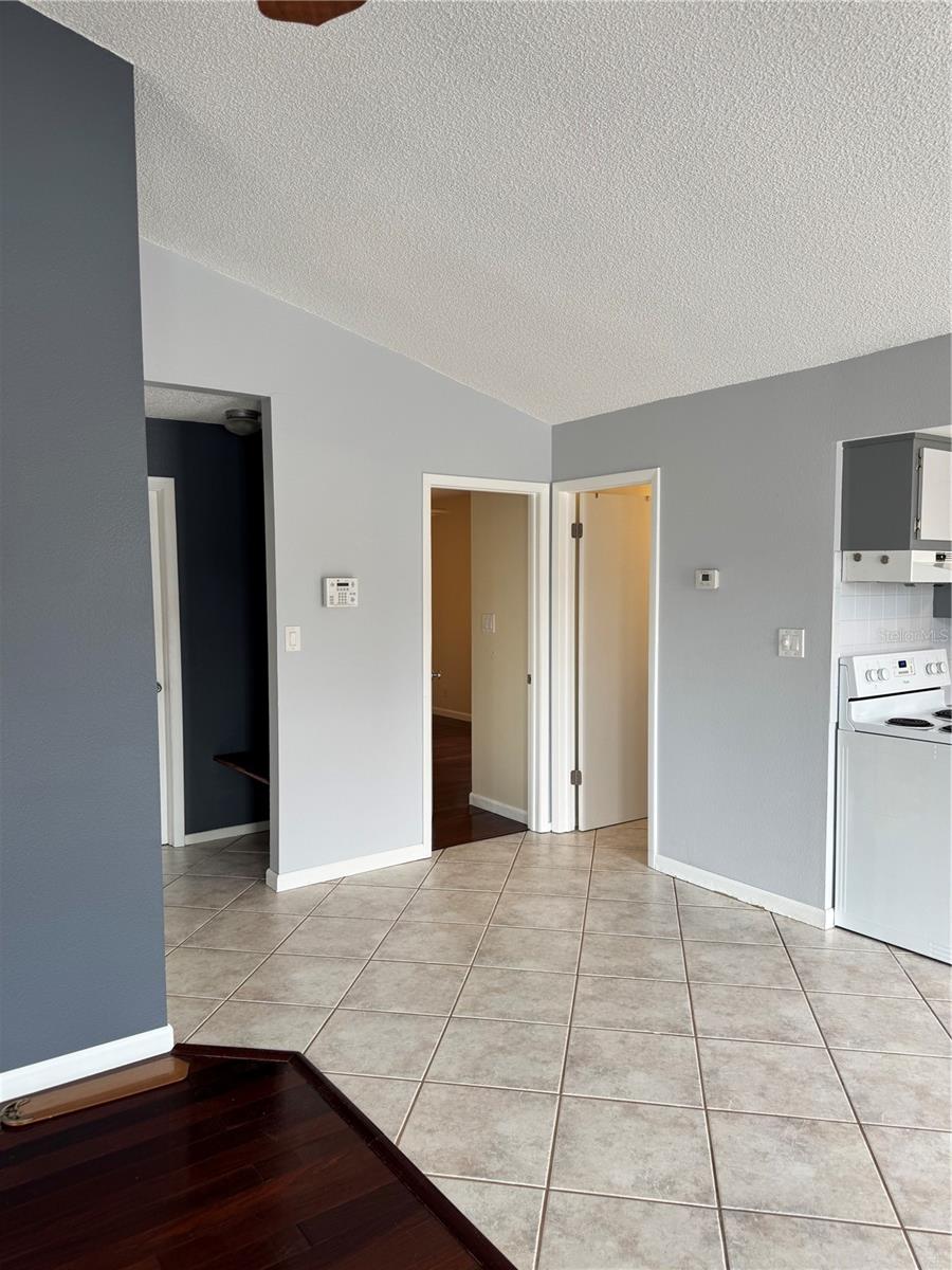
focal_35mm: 24
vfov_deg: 71.6
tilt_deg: -4.4
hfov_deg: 56.8
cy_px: 635
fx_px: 880
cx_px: 476
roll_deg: +1.1
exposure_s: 1/130
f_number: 1.78
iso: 50
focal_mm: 6.76
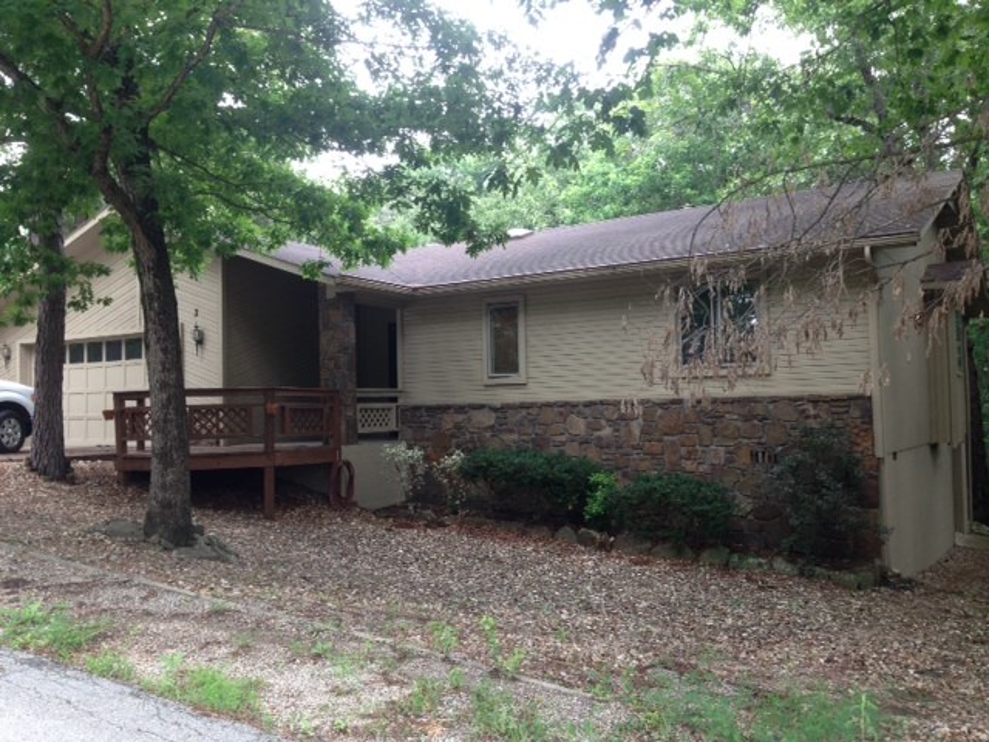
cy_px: 371
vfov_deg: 42.9
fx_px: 943
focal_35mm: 33
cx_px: 494
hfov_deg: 55.4
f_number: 2.4
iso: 64
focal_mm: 4.13
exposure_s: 1/60
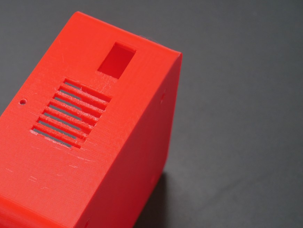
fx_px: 779
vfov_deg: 16.5
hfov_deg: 21.8
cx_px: 83
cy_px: 176
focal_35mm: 89
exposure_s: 1/80
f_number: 4.6
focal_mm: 27
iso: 800
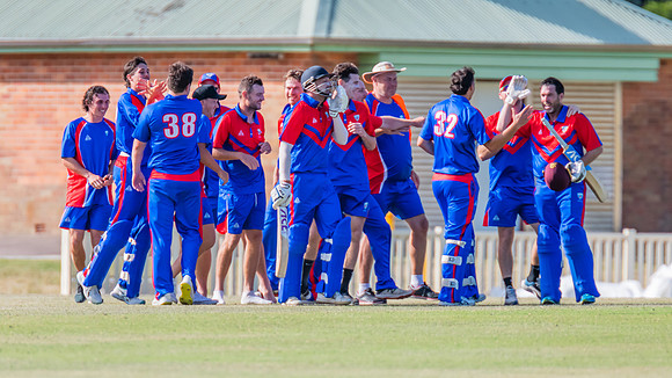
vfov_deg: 1.4
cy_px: 221
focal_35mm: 850
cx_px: 319
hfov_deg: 2.5
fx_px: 15150
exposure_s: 1/2000
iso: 640
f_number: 6.3
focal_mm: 600
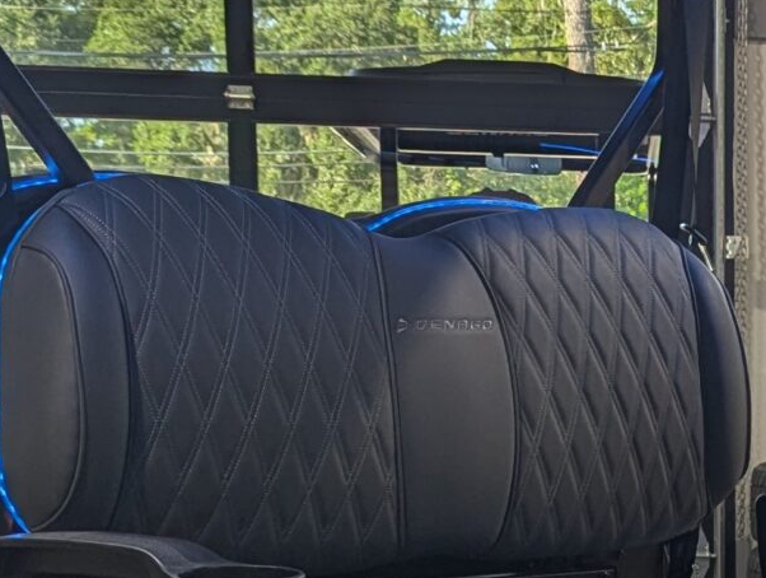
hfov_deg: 18.3
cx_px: 912
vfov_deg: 14.1
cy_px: 723
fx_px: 2262
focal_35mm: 102
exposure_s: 1/198
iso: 47
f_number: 1.85
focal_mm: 6.81
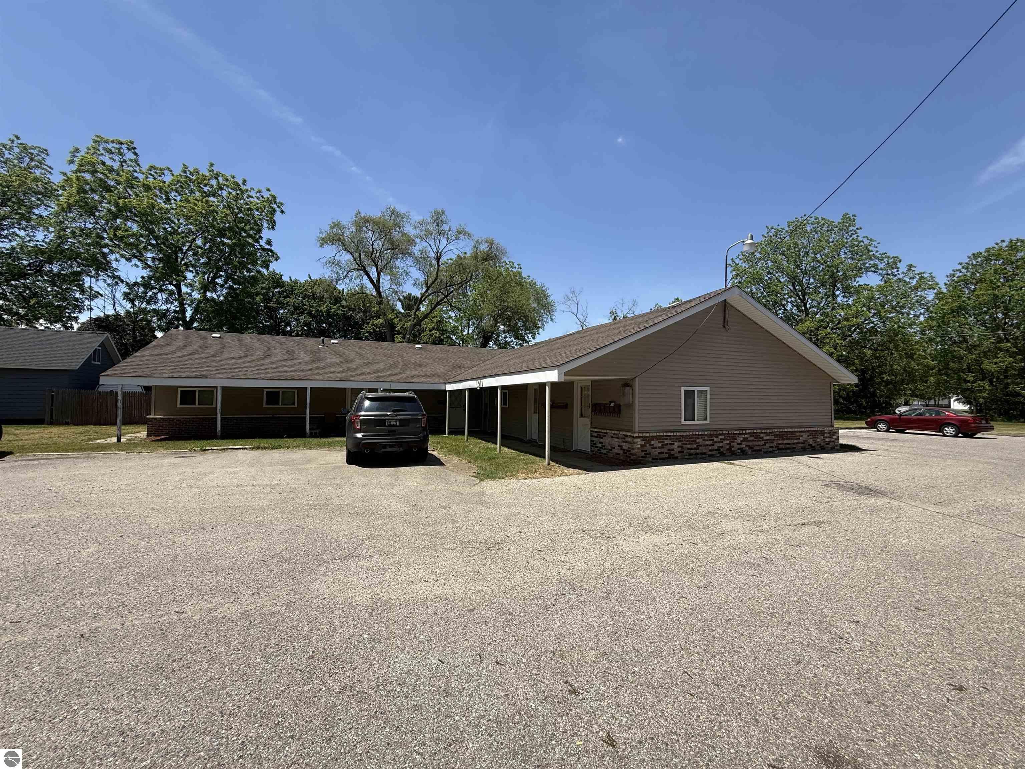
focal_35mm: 14
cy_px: 384
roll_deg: -1.8
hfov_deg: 102.1
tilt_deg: +3.0
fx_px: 415
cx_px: 512
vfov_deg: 85.7
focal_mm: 2.22
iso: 50
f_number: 2.2
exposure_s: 1/1901
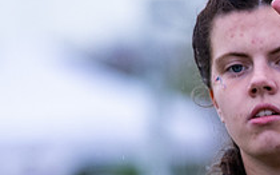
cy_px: 285
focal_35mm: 1478
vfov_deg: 0.9
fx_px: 11272
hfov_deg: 1.4
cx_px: 418
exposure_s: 1/2000
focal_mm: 300
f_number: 5.6
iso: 1600
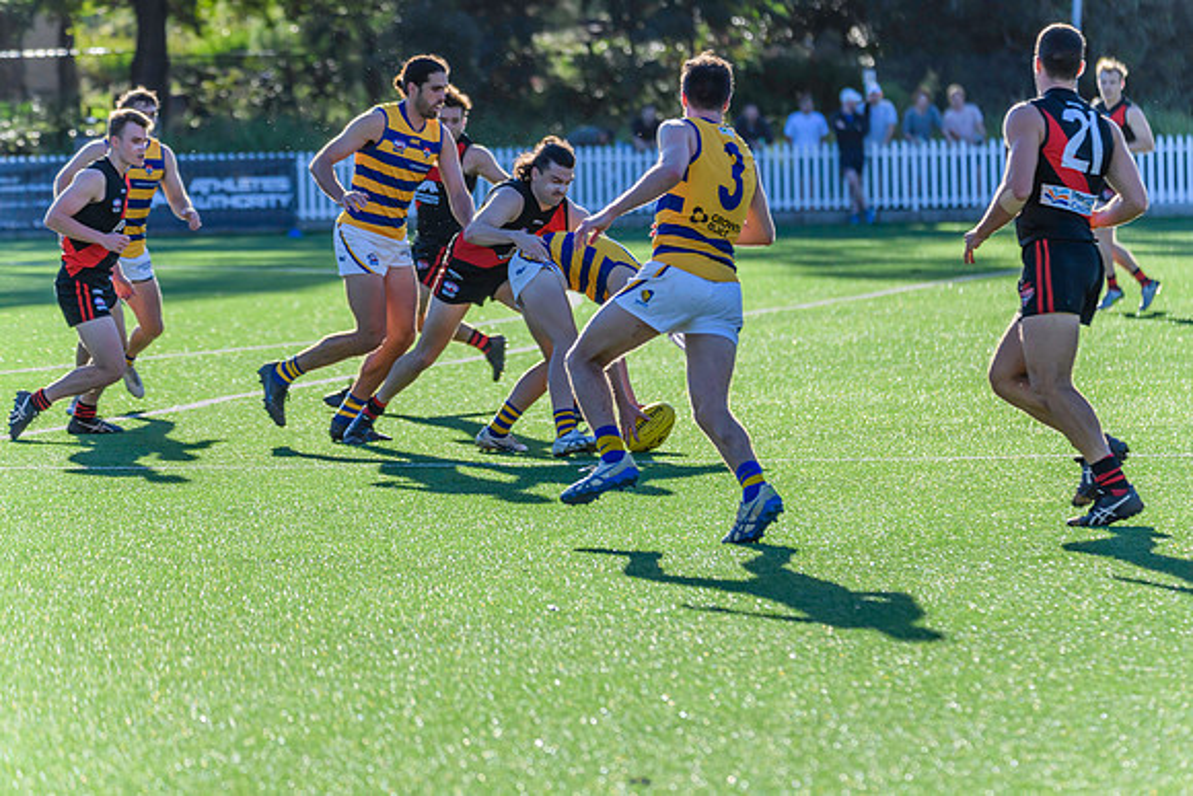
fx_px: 8618
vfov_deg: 5.3
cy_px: 398
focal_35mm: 260
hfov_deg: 7.9
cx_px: 596
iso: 800
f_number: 6.3
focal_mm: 260
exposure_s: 1/2000
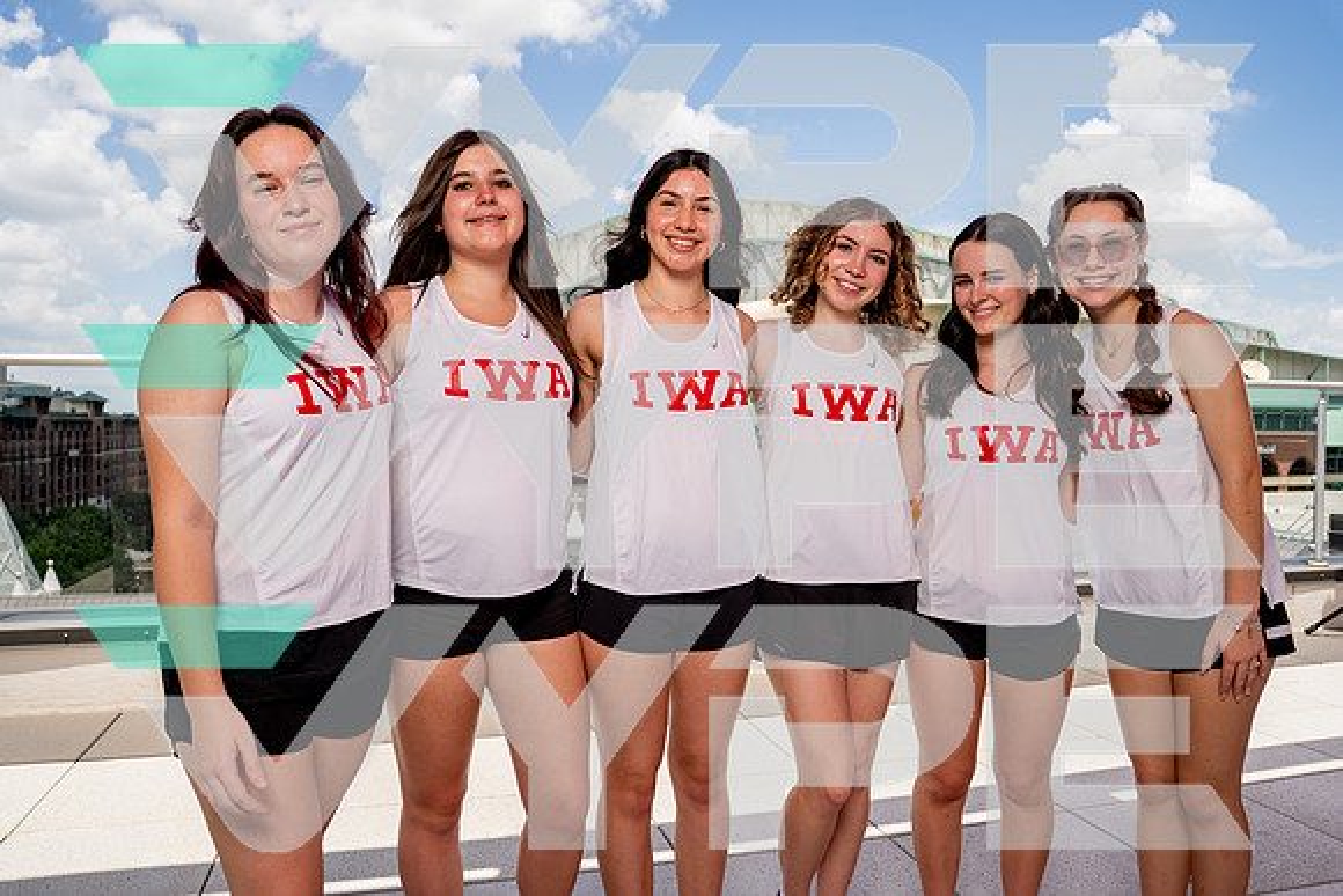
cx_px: 672
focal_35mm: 27
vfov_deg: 48.0
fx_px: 1007
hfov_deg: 67.4
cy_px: 448
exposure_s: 1/1250
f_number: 4
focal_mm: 26
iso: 100
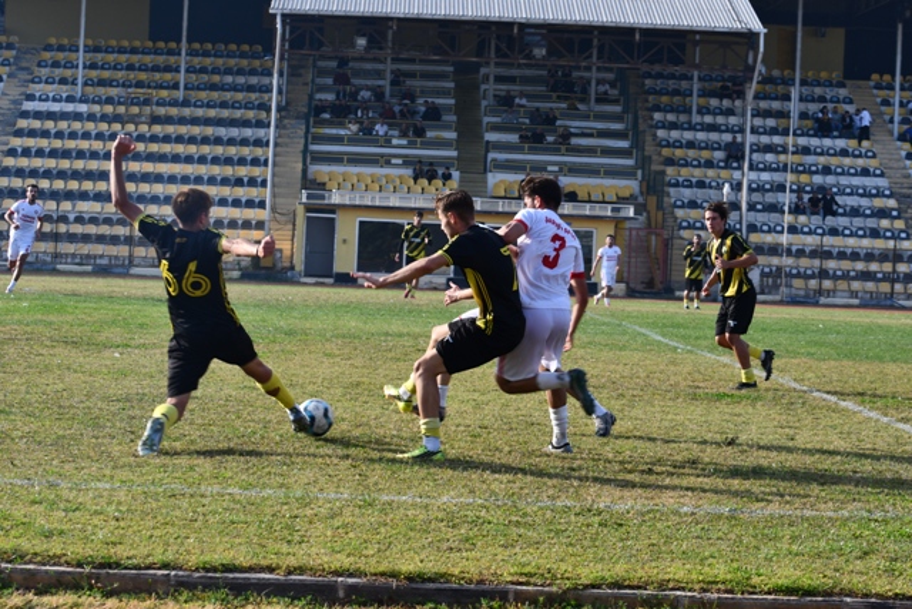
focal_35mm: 105
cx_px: 456
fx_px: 2660
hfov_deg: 19.5
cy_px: 304
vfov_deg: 13.0
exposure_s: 1/250
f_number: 7.1
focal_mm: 70
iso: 200
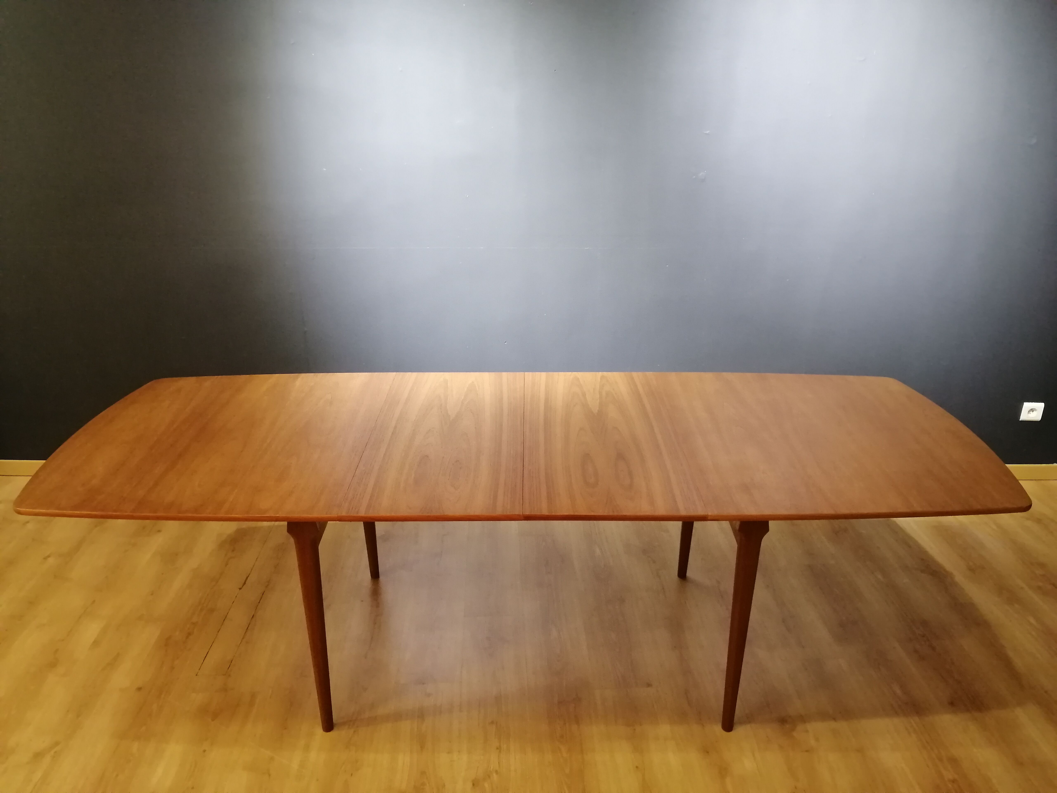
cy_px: 396
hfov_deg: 65.3
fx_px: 824
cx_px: 528
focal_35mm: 27
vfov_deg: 51.4
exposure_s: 1/25
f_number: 1.8
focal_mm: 3.95
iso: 400
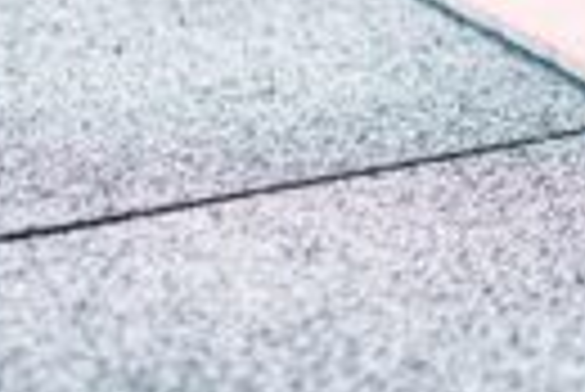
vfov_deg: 5.0
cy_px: -473
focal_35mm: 267
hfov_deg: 7.3
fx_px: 4344
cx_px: 1282
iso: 500
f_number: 2.5
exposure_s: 1/100
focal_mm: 50
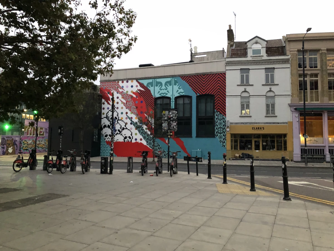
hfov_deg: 63.4
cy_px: 126
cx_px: 167
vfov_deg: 49.7
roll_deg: +0.8
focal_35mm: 28
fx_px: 270
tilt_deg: +5.8
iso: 100
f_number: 1.8
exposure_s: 1/4
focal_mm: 4
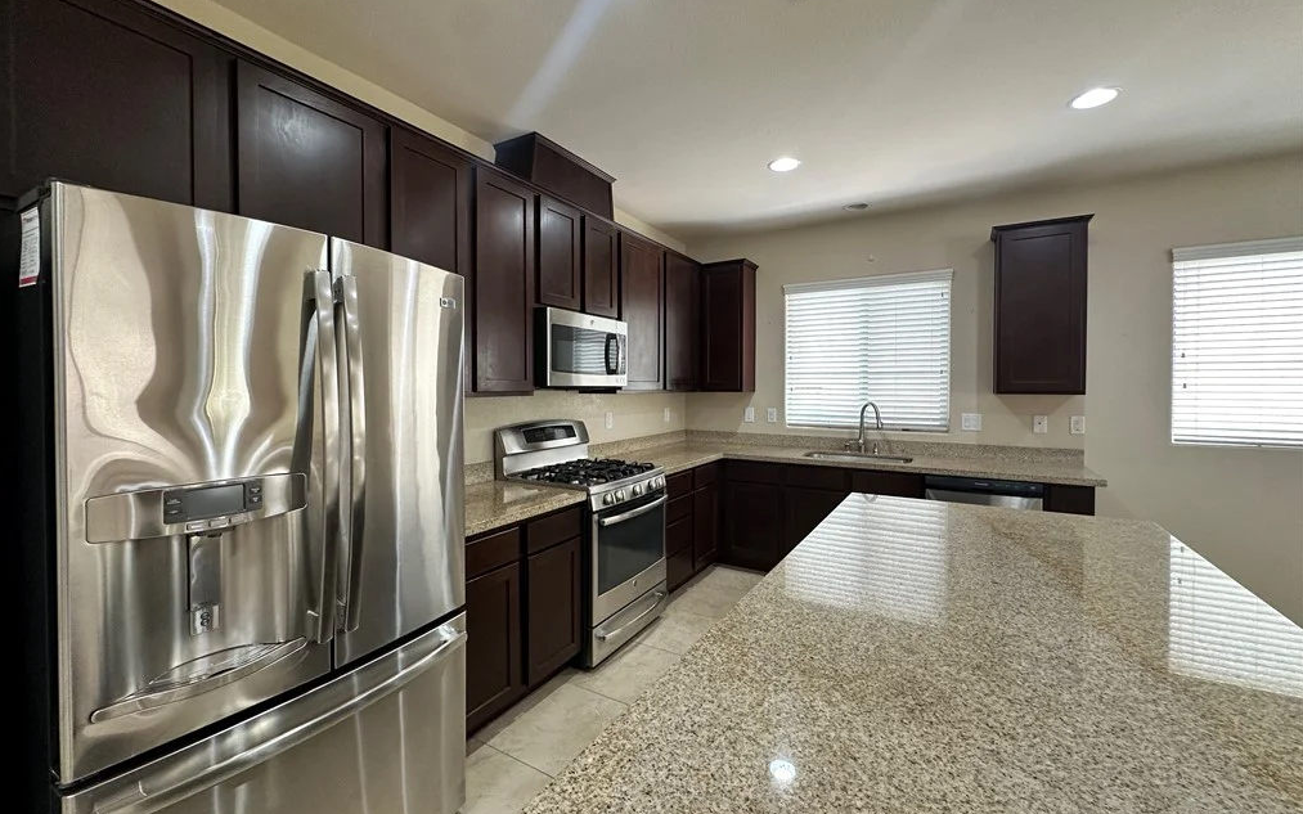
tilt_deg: -0.9
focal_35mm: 15
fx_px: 533
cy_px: 396
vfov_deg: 74.8
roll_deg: +0.0
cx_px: 646
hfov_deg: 101.5
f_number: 2.2
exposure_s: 1/60
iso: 160
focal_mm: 2.22
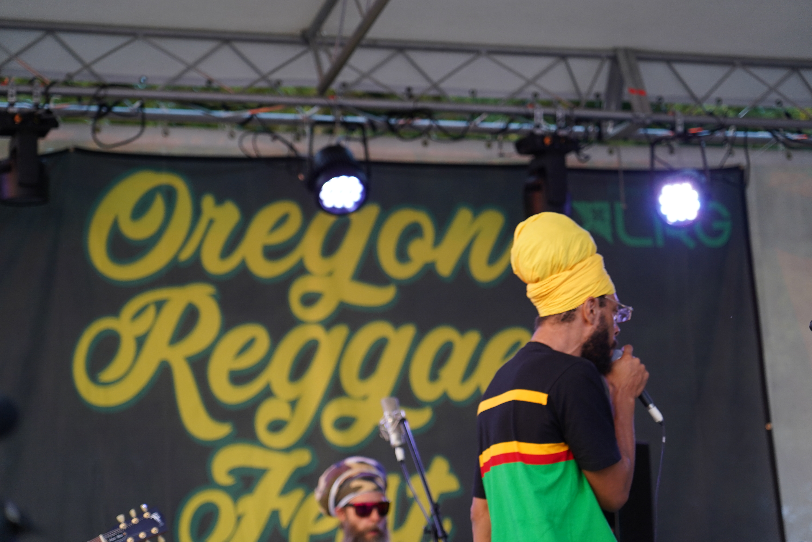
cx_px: 406
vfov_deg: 13.0
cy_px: 271
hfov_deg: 19.5
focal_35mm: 105
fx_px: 2368
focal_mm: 105
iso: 800
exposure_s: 1/160
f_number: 4
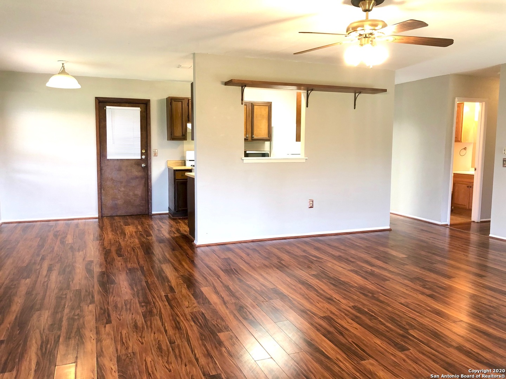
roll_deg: +0.0
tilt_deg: -5.7
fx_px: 409
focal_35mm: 28
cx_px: 253
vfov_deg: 49.7
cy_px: 190
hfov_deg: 63.4
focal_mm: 4
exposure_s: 1/15
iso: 80
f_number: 1.8
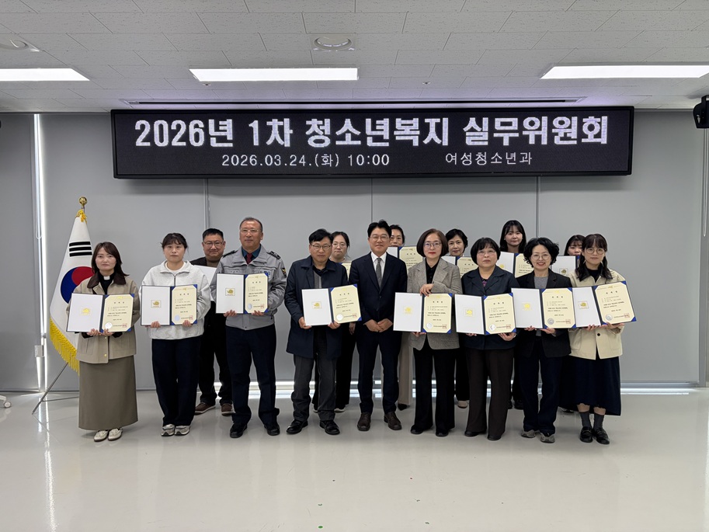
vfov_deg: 53.1
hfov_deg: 67.3
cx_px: 354
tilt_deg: -1.6
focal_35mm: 26
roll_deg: +1.2
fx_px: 533
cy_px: 266
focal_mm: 5.96
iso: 160
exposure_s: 1/241
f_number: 1.6
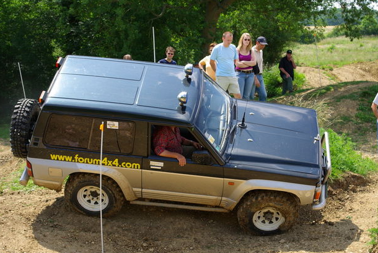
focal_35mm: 63
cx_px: 191
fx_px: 663
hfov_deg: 31.8
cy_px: 127
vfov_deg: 21.7
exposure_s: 1/160
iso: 100
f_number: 6.3
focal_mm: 40
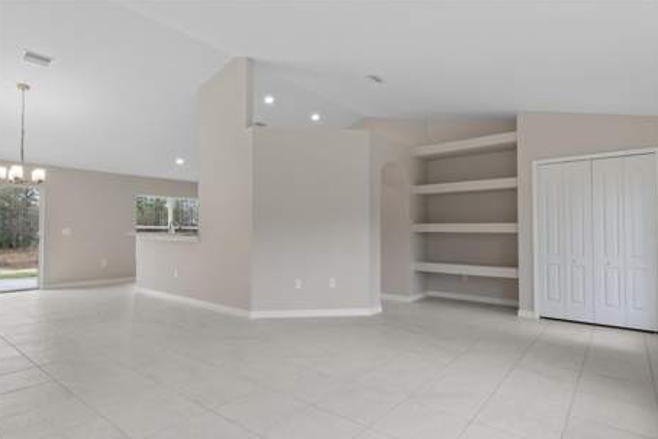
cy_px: 230
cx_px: 341
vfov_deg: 64.6
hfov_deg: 86.9
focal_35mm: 19
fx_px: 347
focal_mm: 12
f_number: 8
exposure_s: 1/3.33
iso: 1000
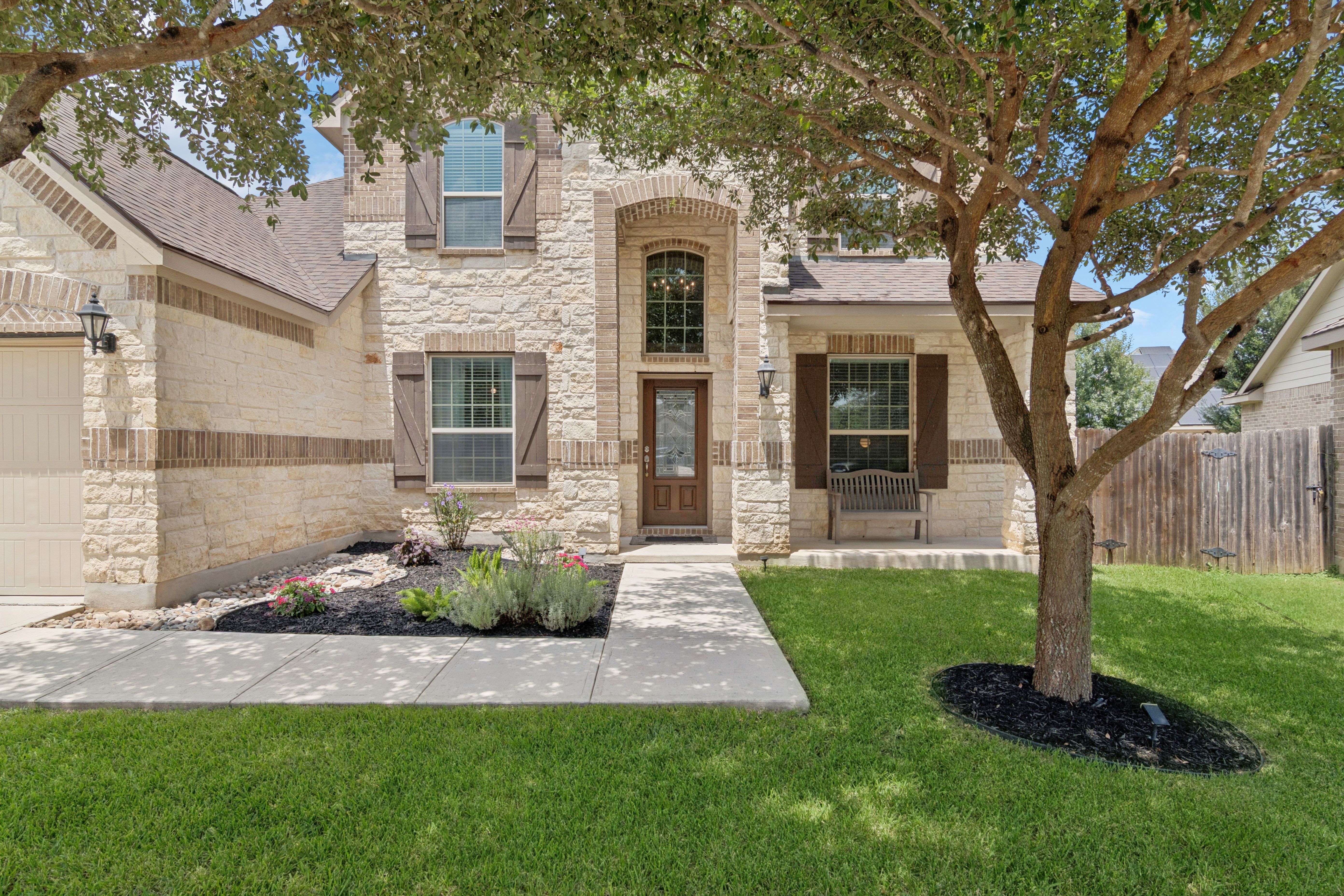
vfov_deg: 64.6
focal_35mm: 19
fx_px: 709
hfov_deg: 86.9
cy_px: 448
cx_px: 672
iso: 100
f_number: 10
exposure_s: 1/500
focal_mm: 13
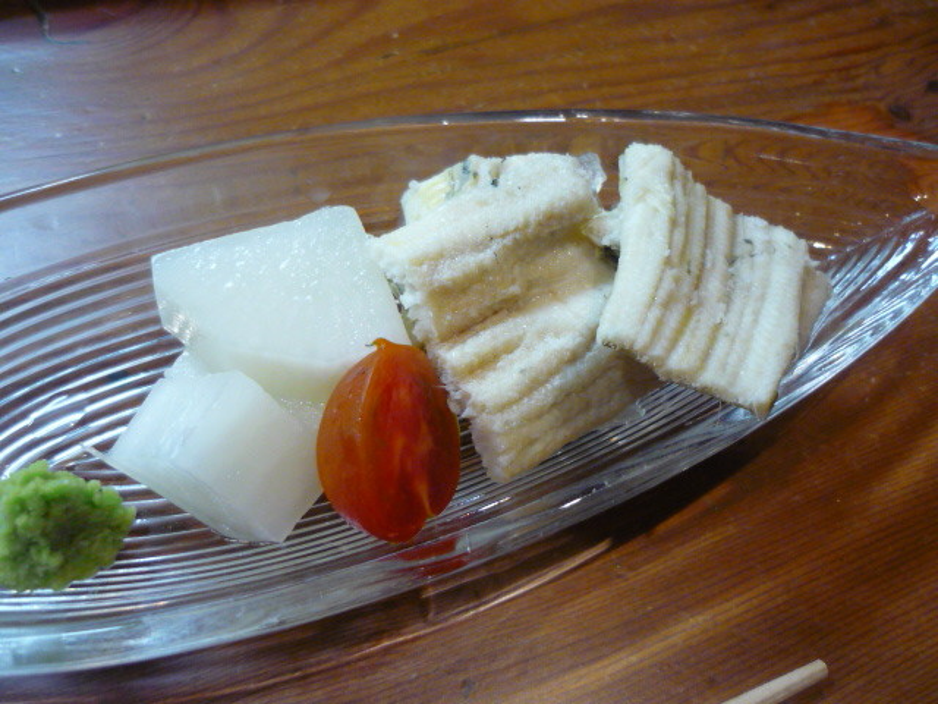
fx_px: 894
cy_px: 352
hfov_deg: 55.4
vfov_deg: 42.9
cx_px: 469
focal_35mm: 33
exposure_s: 1/25
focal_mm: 5.5
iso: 400
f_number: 2.8
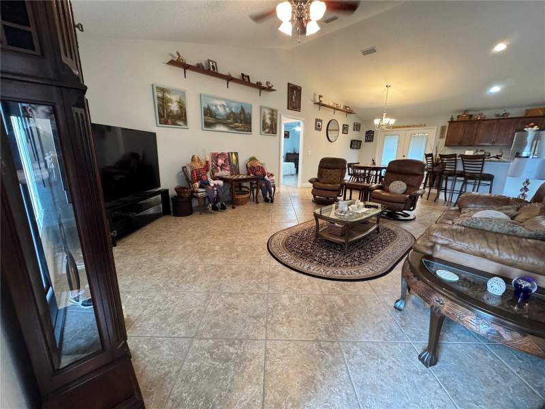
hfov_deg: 102.1
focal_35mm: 14
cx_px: 272
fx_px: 220
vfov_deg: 85.7
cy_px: 204
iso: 800
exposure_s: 1/60
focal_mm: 2.22
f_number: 2.2
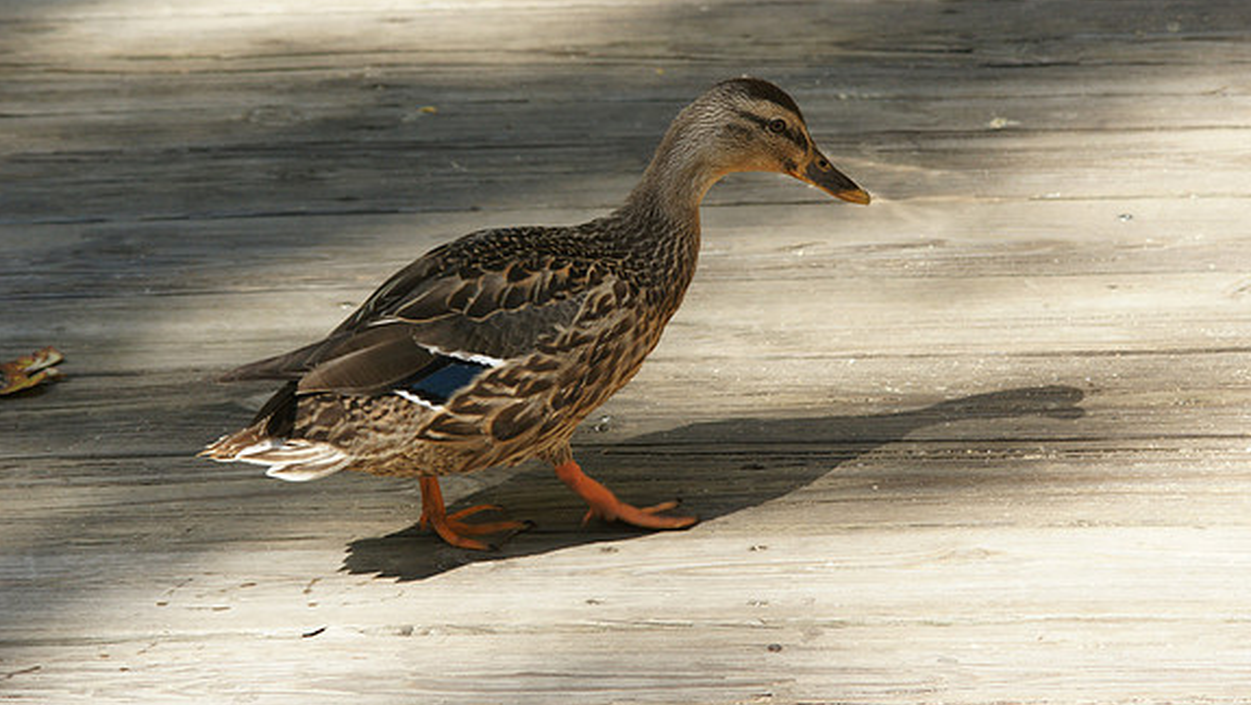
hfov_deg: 10.5
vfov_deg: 5.9
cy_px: 297
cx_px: 629
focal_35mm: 206
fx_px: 6836
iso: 320
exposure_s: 1/200
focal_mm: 130
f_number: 8
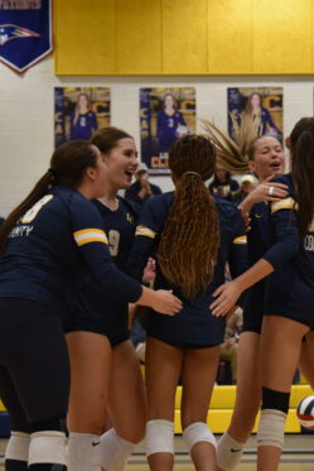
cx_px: 202
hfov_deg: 10.2
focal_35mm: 134
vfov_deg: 15.3
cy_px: 254
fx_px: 1751
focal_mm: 65
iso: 1600
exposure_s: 1/500
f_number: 4
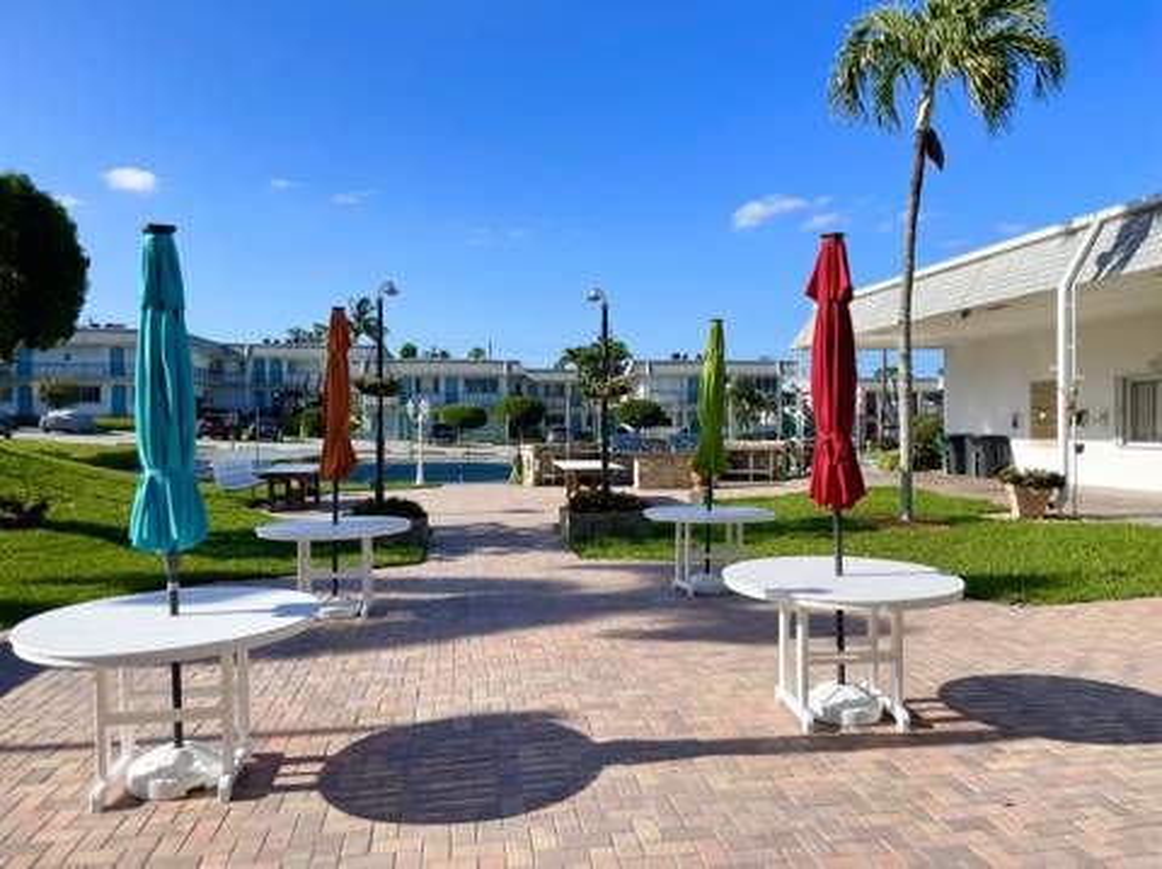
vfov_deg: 53.0
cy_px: 434
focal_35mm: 26
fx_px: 872
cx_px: 581
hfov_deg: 67.4
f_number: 1.6
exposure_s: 1/3731
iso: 32
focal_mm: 4.2
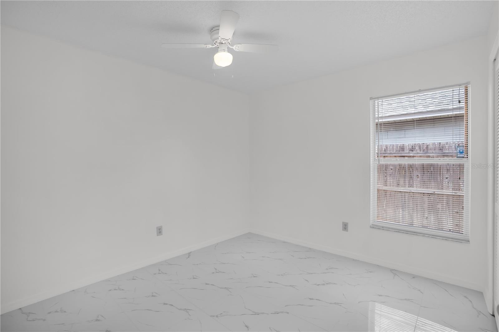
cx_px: 250
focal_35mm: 16
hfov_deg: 96.7
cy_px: 166
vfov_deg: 73.7
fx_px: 222
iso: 400
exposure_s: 1/2000
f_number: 6.3
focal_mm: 16
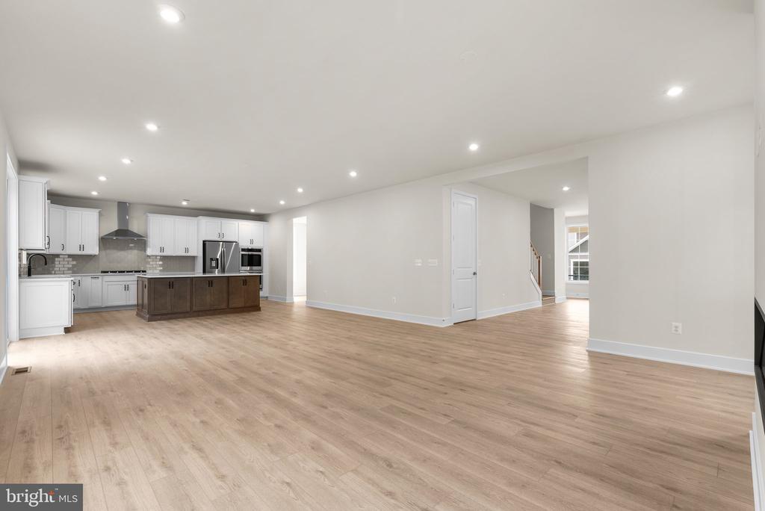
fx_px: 340
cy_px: 256
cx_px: 382
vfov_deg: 73.8
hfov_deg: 96.7
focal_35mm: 16
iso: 250
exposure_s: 1/5
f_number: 8
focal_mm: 16
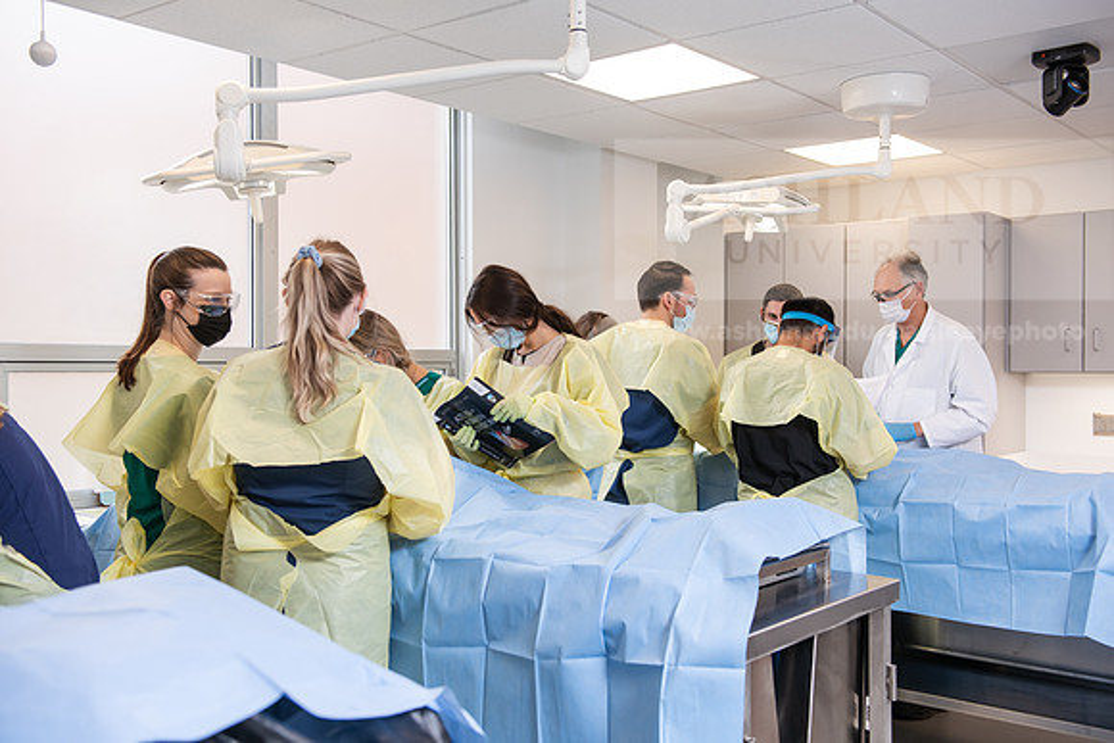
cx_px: 557
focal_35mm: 38
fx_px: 1176
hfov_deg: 50.7
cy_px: 372
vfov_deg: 35.1
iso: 500
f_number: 4
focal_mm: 38
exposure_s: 1/200
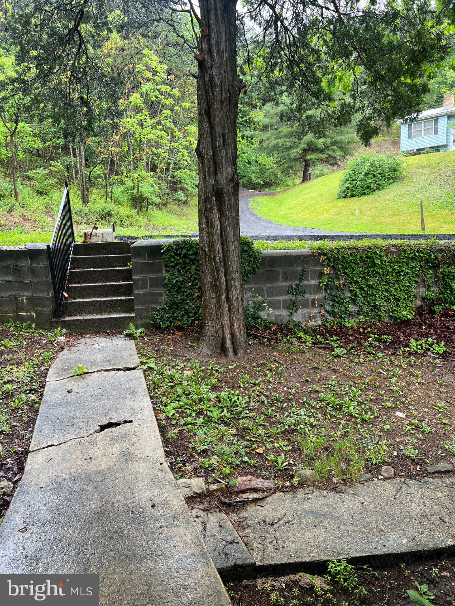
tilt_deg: -7.5
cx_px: 228
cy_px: 303
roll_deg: +2.9
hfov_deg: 53.1
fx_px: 456
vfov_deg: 67.3
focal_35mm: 26
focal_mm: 5.7
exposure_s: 1/121
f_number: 1.5
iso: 50
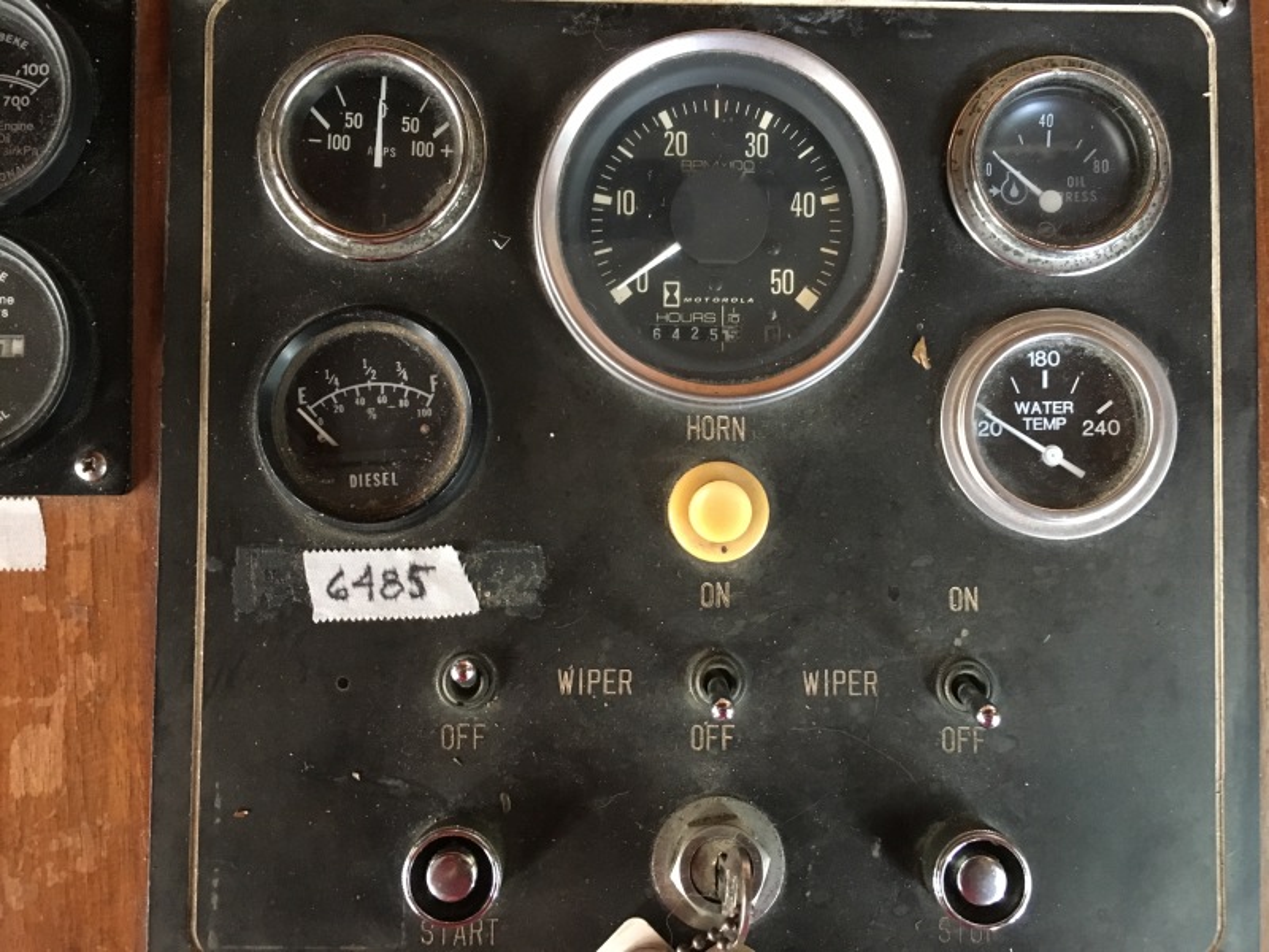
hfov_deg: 61.7
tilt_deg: -70.4
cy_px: 476
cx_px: 634
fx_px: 1063
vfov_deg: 48.2
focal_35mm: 29
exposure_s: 1/15
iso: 250
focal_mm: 4.15
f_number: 2.2
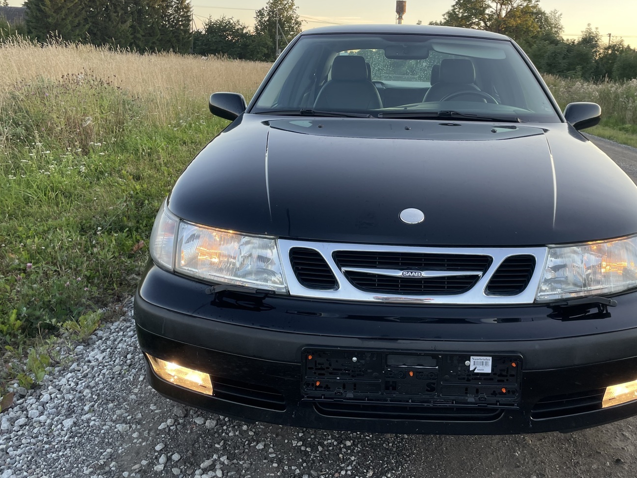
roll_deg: -2.8
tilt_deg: -11.3
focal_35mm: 32
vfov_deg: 44.0
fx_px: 589
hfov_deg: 56.3
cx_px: 389
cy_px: 201
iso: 32
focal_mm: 4.2
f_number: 1.6
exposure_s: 1/121
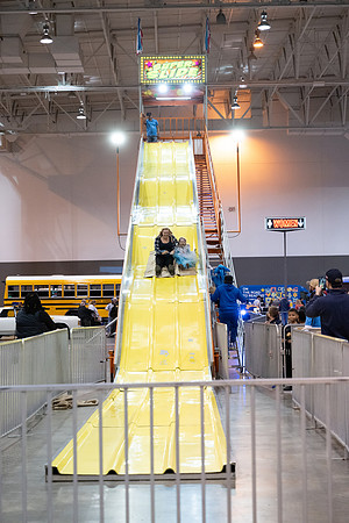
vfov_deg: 28.8
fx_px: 1018
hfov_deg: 19.5
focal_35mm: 70
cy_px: 262
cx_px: 174
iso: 3200
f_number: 4.5
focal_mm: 70
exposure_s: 1/500
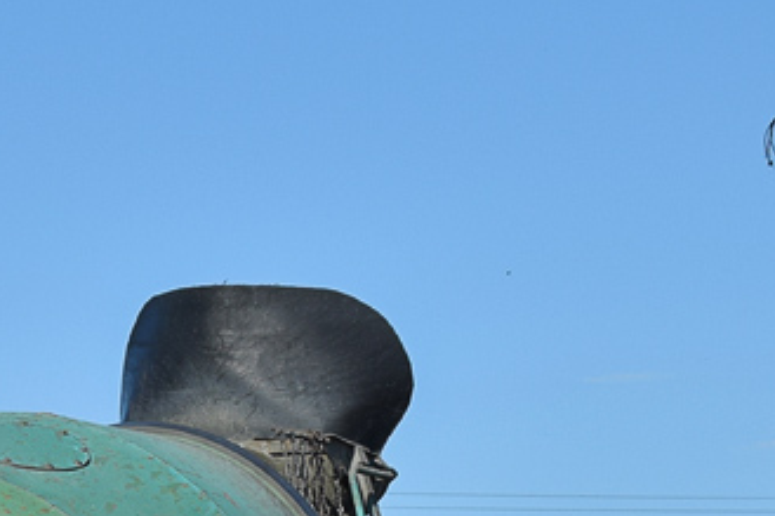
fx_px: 4239
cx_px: -464
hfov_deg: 10.0
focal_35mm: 197
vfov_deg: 6.9
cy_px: 714
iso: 200
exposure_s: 1/1250
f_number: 6.3
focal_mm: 36
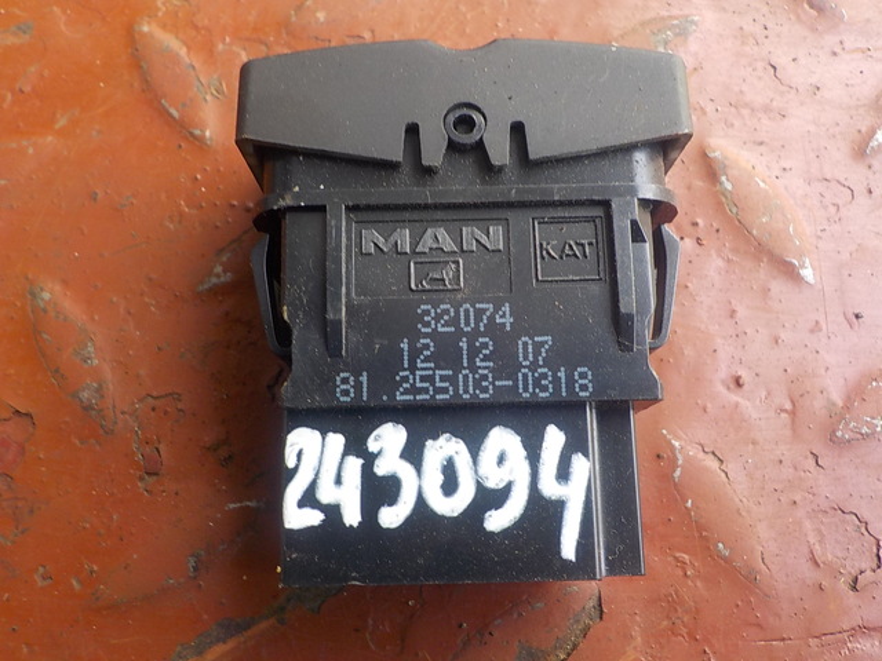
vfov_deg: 46.8
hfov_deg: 60.0
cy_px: 330
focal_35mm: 30
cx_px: 441
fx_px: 764
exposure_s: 1/40
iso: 125
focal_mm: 4.1
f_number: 3.3
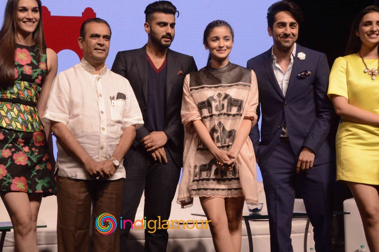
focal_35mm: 60
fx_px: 631
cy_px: 145
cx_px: 153
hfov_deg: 33.3
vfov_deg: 22.6
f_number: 9
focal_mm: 24
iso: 800
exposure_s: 1/160
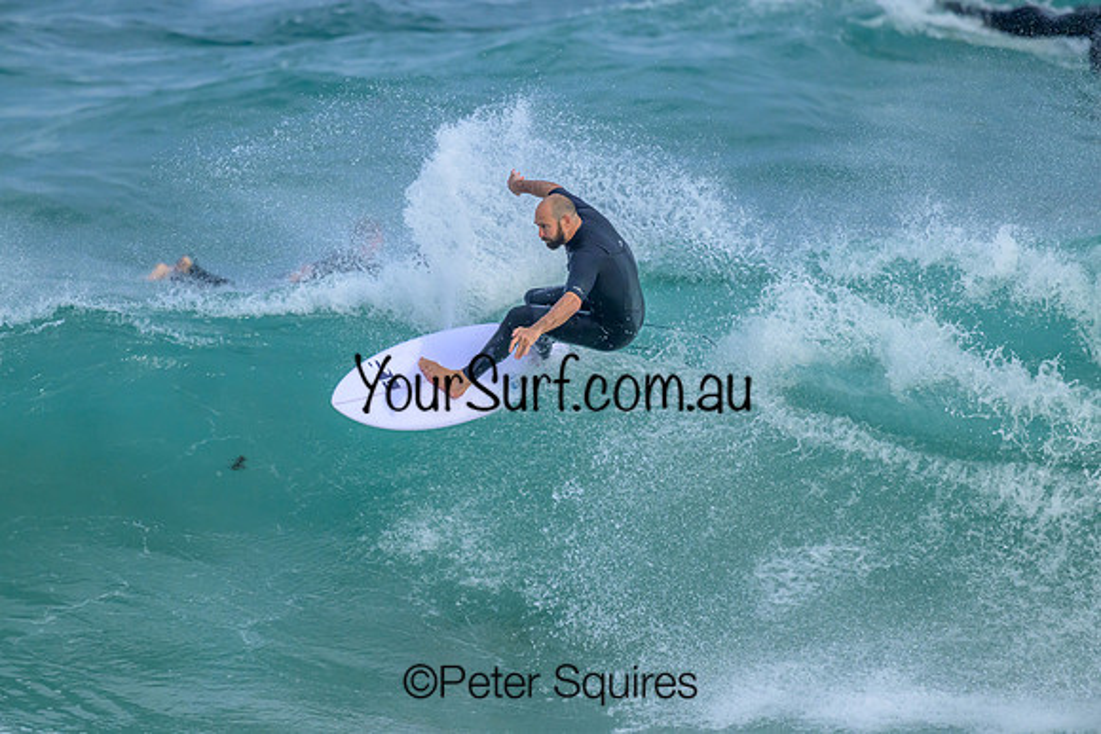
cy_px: 368
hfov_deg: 1.8
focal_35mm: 1124
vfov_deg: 1.2
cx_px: 548
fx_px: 34385
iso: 3200
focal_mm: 1120
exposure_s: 1/2000
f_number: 9
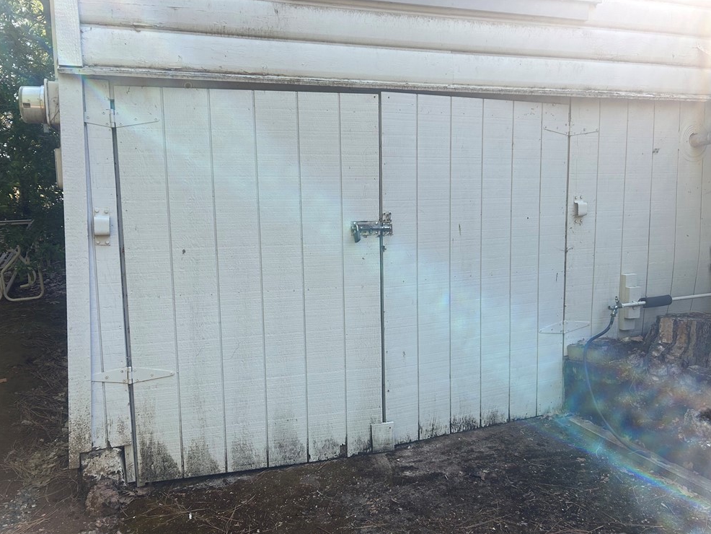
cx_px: 366
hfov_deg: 65.3
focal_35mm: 27
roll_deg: +0.8
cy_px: 276
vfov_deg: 51.4
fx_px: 555
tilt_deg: -4.9
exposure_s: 1/461
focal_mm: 5.7
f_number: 1.5
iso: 50
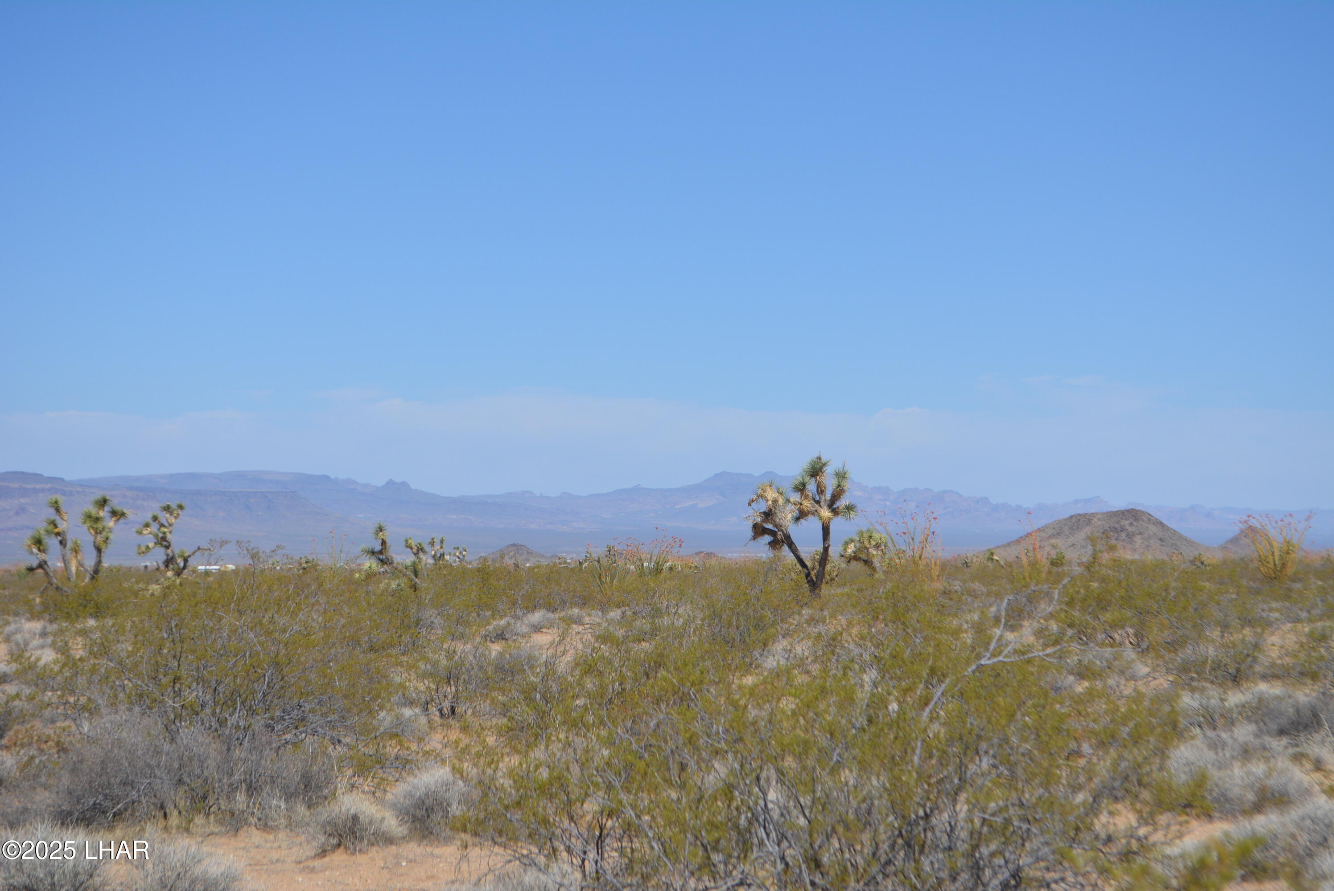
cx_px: 667
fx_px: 3059
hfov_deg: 24.6
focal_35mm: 82
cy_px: 446
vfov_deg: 16.6
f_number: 8
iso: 400
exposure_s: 1/2000
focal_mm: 55
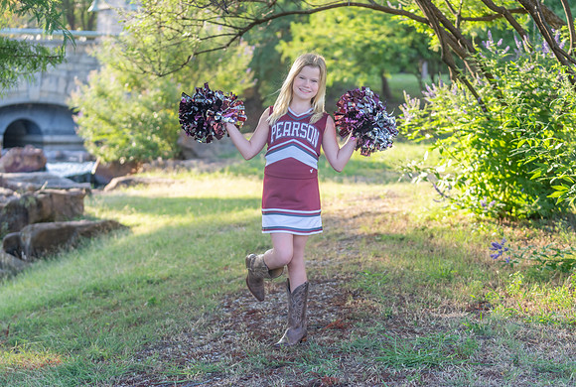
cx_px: 296
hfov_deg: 24.7
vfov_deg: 16.7
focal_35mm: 82
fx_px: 1316
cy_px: 225
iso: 200
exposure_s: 1/320
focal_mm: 70
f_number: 2.8
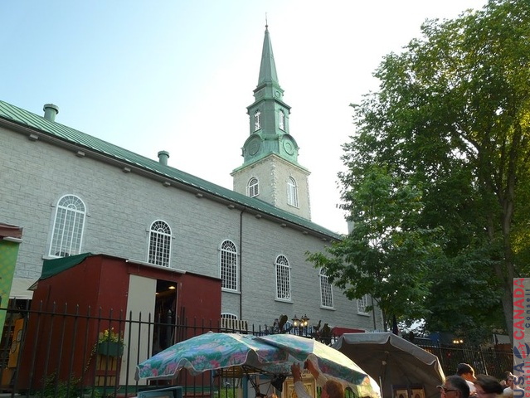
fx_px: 429
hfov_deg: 63.4
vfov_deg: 49.8
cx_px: 265
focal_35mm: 28
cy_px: 199
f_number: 3.6
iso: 100
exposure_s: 1/40
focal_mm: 4.6
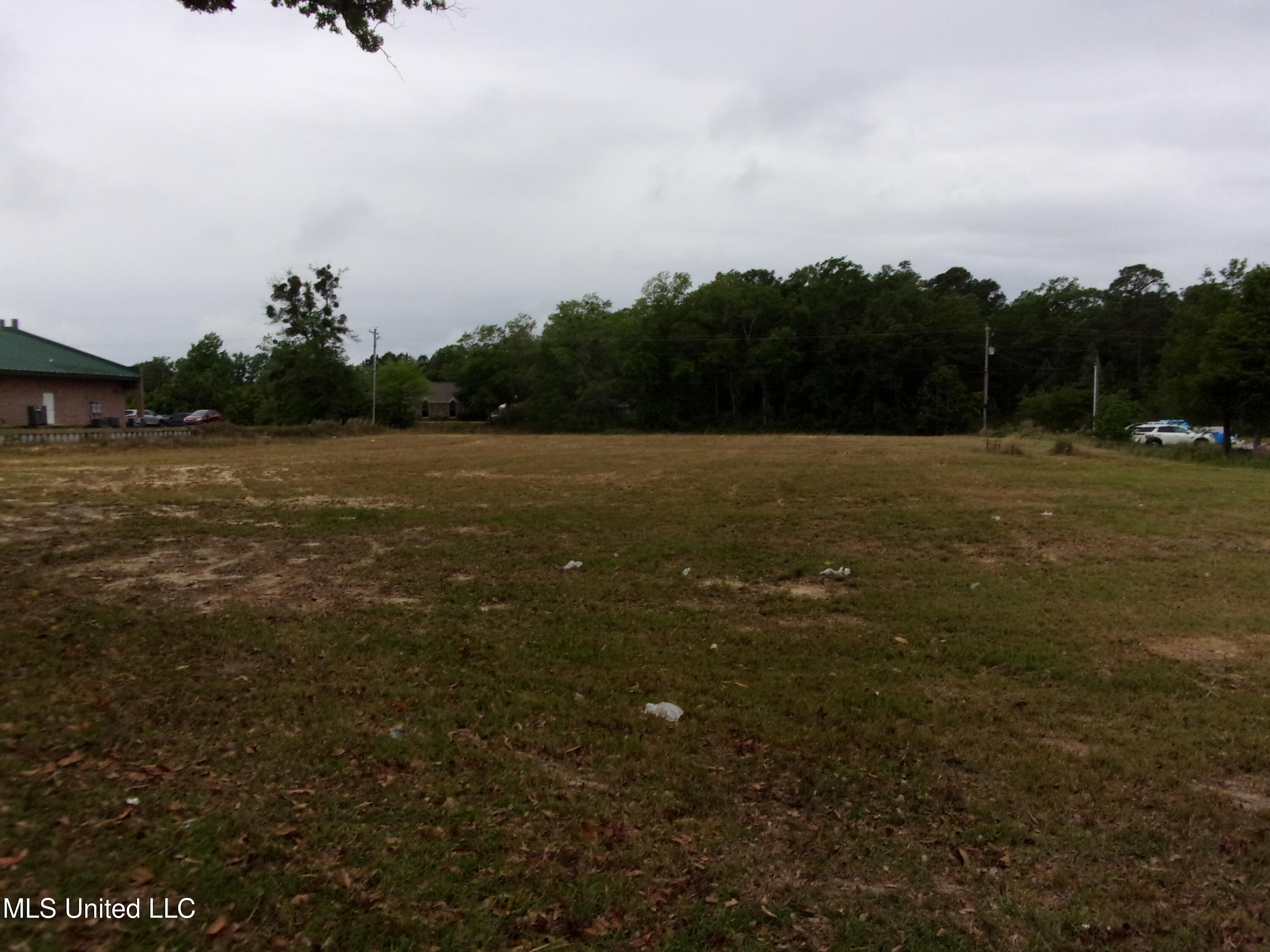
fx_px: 1027
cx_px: 635
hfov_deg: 63.4
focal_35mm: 28
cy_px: 476
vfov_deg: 49.7
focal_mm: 5.1
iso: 200
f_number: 10.8
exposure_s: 1/100
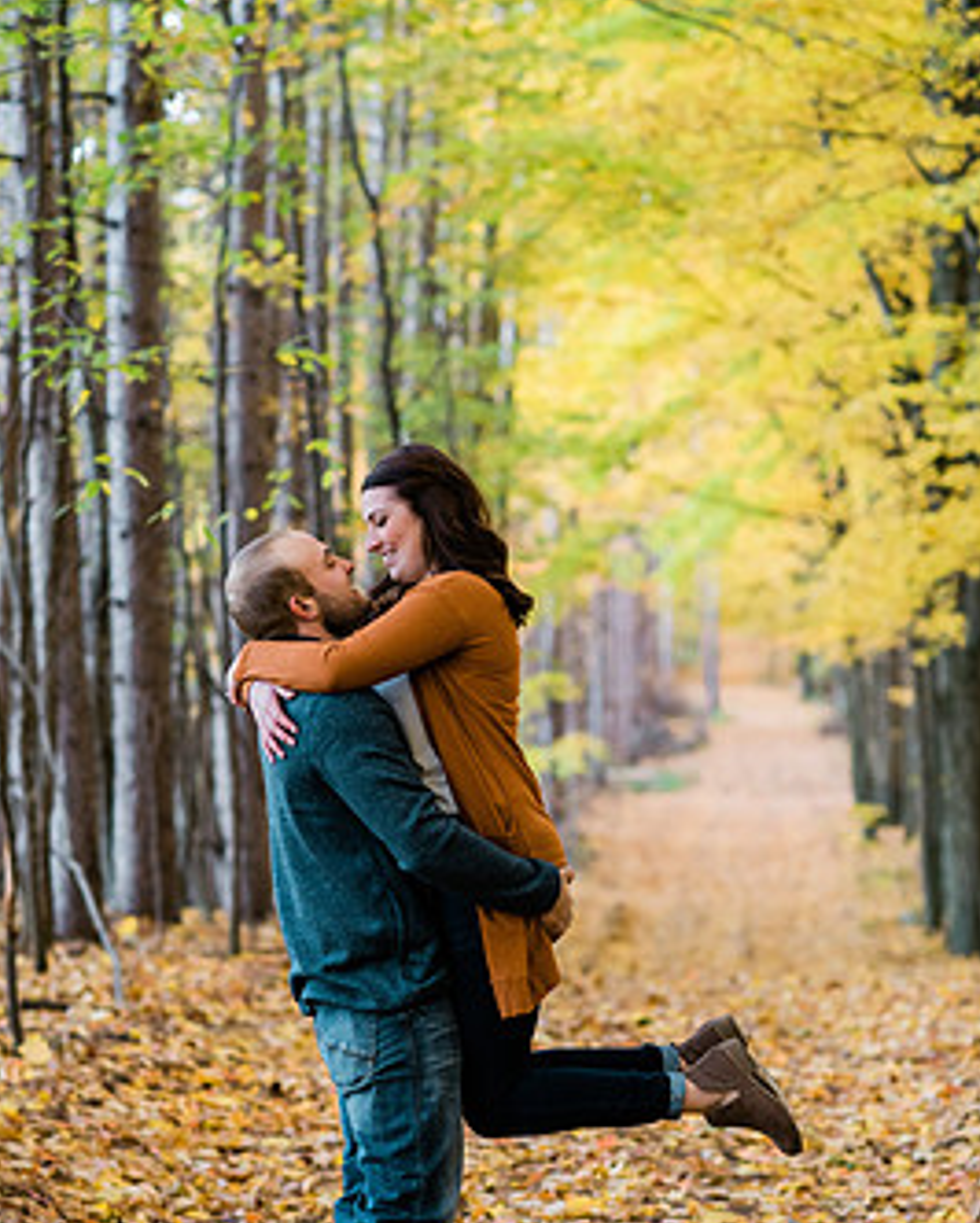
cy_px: 777
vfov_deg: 17.7
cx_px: 457
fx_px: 3912
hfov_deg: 14.3
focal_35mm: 108
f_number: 2.8
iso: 500
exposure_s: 1/200
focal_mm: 85
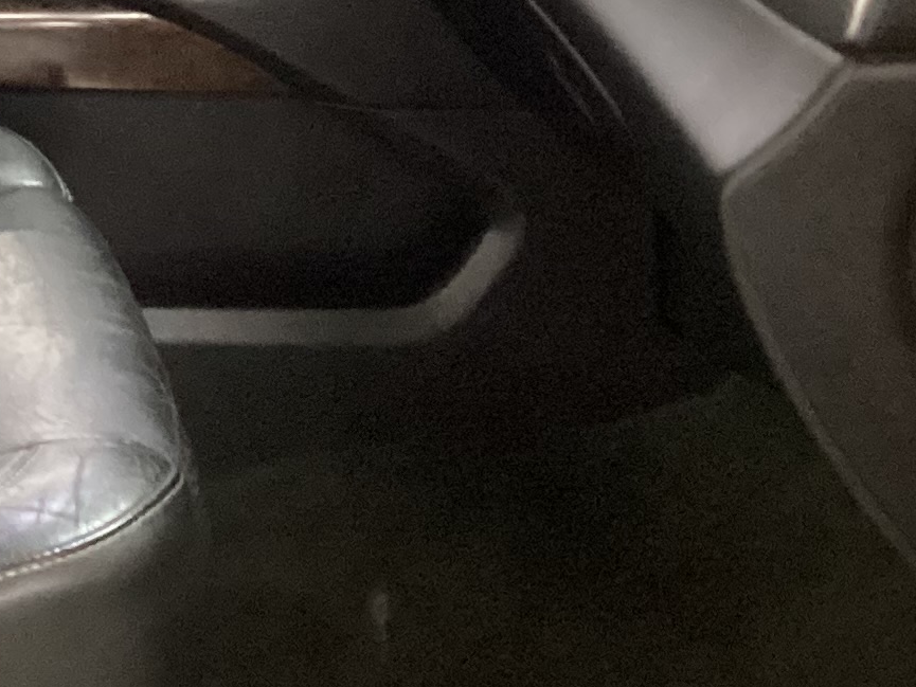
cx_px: -134
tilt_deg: -19.8
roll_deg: +0.4
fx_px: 3096
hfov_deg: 16.3
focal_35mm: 117
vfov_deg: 12.4
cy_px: -77
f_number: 2.4
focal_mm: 3.3
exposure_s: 1/25
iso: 800
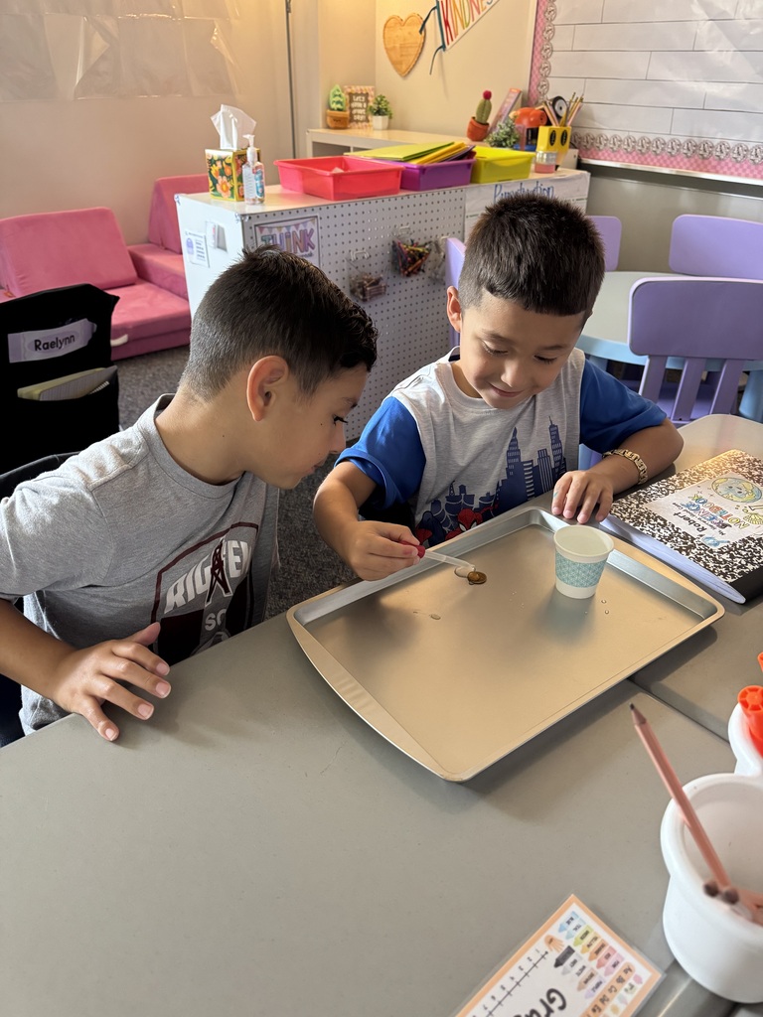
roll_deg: +0.4
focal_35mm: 24
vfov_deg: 71.6
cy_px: 508
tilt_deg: -31.6
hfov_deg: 56.8
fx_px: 705
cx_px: 382
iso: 500
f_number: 1.78
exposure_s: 1/60
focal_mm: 6.76
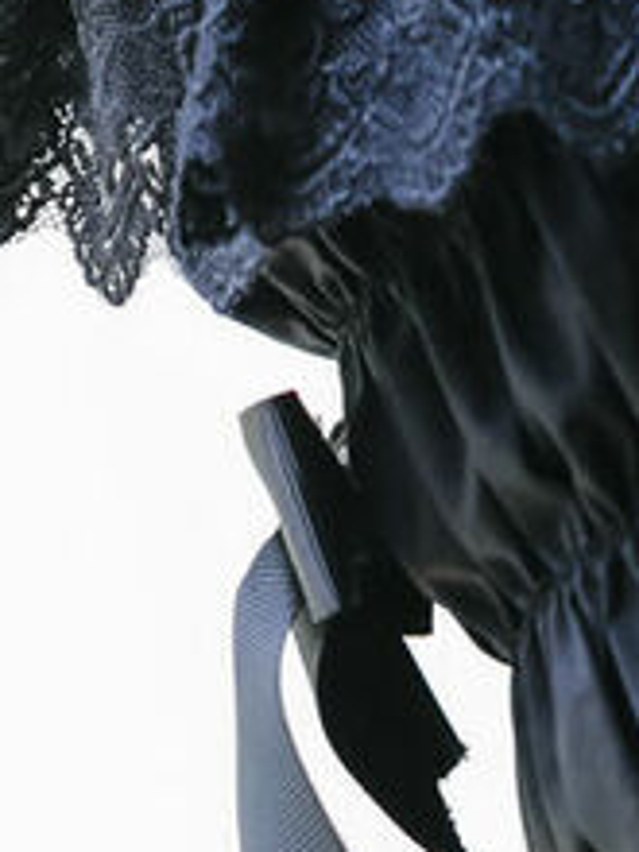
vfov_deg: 5.5
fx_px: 8295
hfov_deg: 4.4
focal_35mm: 337
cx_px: 949
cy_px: -1718
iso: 200
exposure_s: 1/160
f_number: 3.5
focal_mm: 50
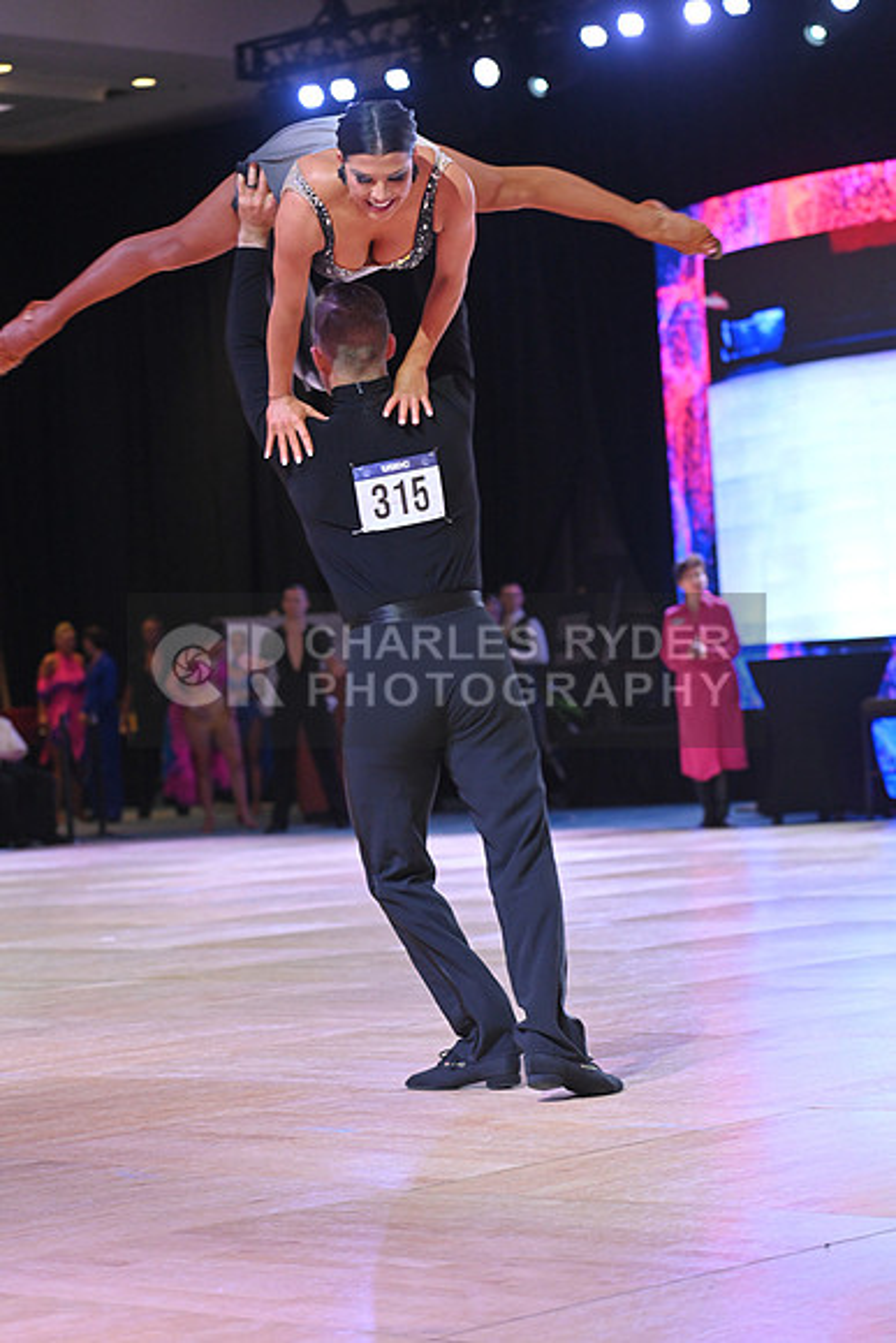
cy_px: 672
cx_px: 448
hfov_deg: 14.0
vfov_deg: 20.8
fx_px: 3656
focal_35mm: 98
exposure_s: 1/250
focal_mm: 98
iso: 2000
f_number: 4
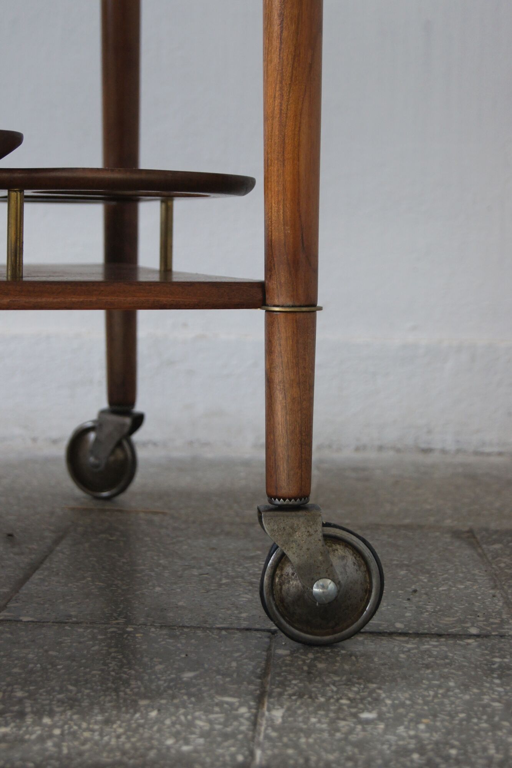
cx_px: 256
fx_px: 1280
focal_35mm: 60
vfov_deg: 33.4
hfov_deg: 22.6
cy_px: 384
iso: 400
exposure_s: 1/200
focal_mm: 40
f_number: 5.6
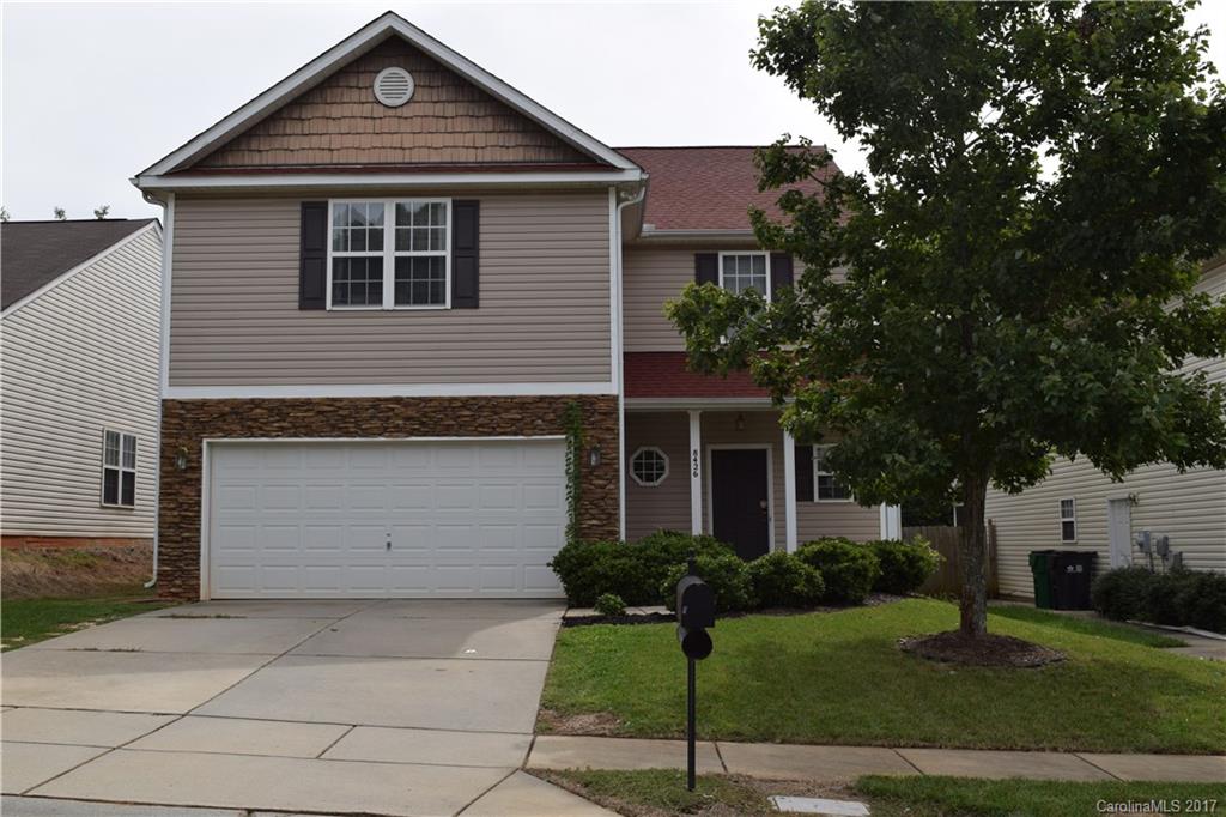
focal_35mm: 36
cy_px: 408
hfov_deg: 53.1
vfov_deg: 36.8
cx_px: 613
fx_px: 1226
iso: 100
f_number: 10
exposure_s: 1/200
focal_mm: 24
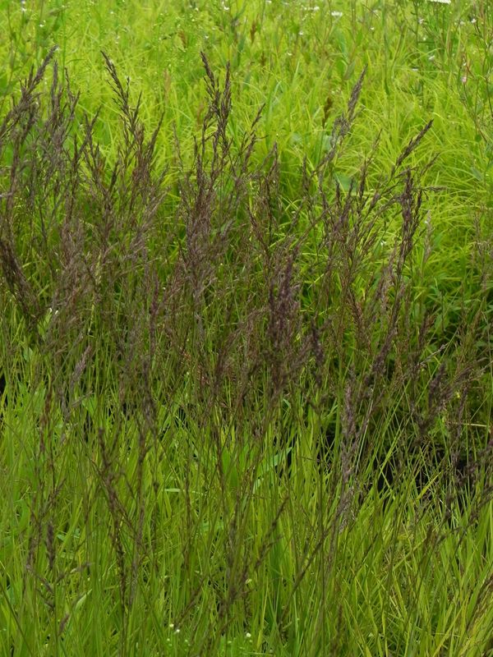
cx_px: 246
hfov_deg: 11.5
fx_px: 2450
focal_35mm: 129
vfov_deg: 15.3
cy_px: 328
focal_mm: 23
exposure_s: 1/160
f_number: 5.6
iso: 160
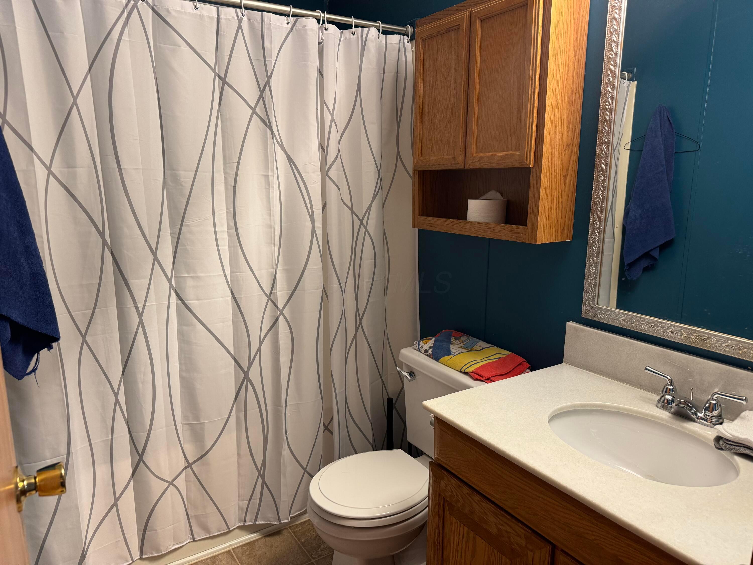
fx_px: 522
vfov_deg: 56.8
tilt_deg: -10.9
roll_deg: -0.2
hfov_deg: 71.6
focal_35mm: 24
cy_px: 282
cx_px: 376
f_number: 1.78
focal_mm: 6.76
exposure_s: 1/60
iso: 200
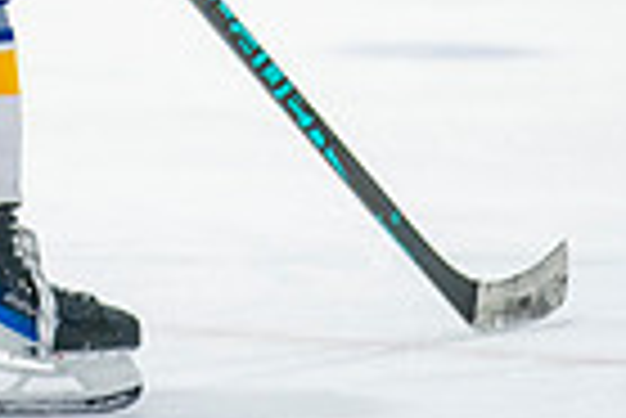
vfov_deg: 1.6
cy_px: -535
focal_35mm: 855
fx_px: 14883
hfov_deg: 2.4
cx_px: -243
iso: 1250
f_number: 3.2
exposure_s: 1/640
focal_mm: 165
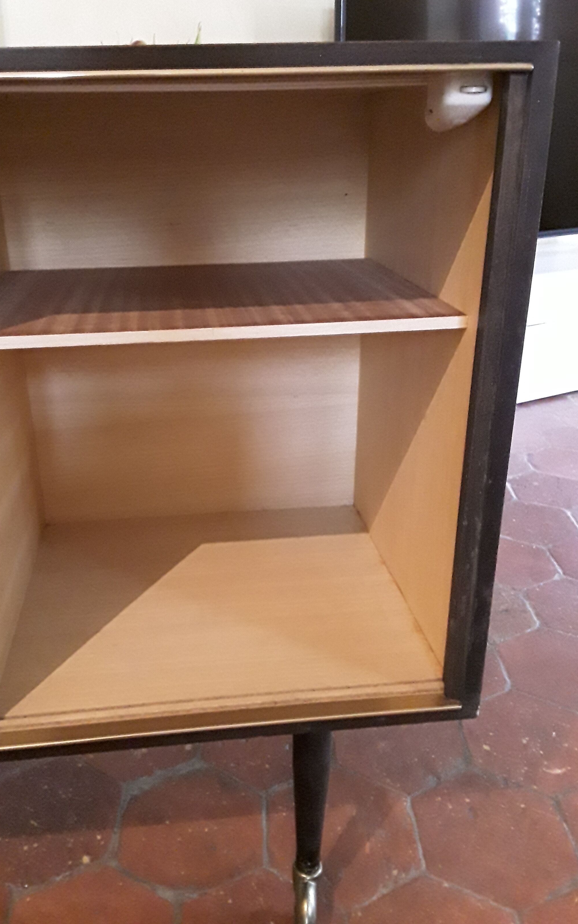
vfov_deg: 64.6
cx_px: 233
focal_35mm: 29
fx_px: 731
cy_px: 457
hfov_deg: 42.9
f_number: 1.9
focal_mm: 2.91
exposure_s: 1/17
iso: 800
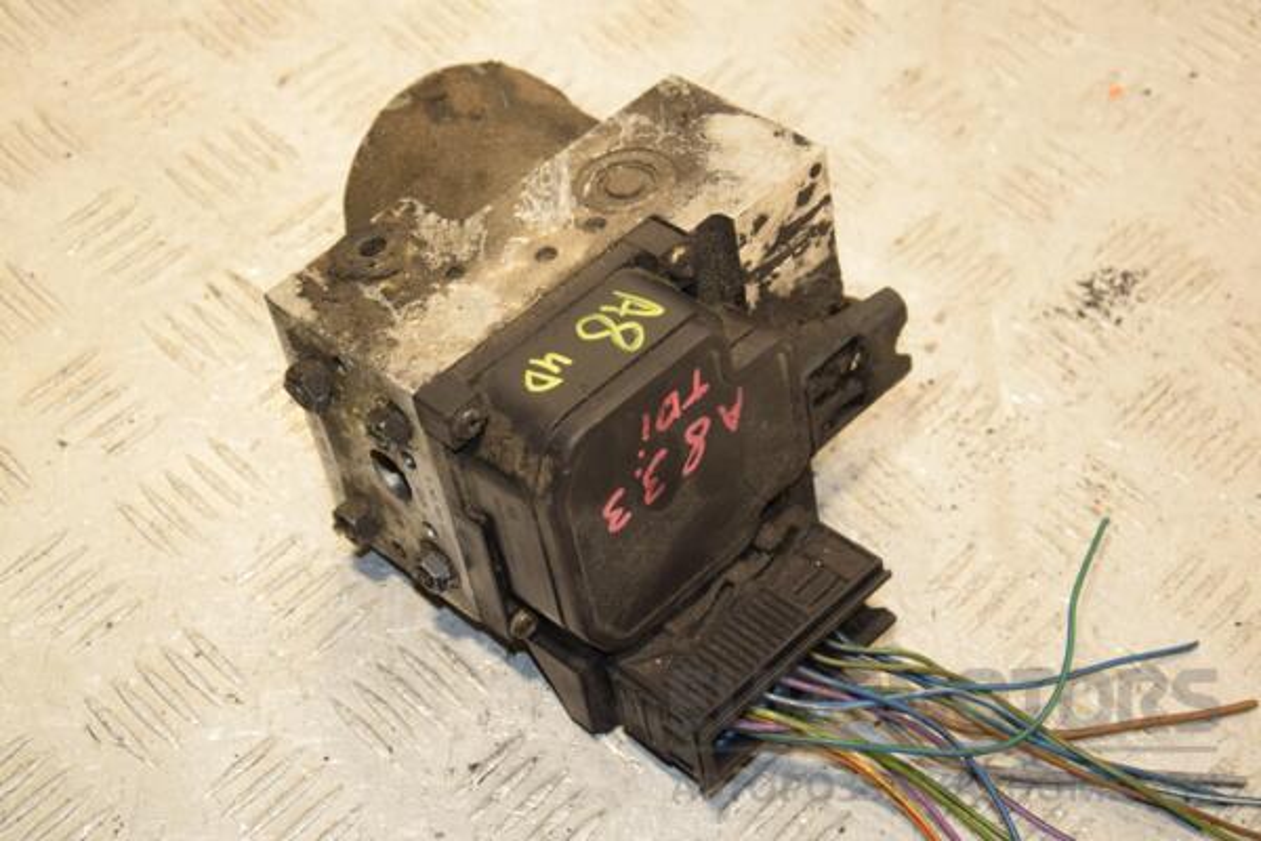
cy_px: 420
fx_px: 2522
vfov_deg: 18.9
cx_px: 630
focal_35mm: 72
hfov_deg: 28.1
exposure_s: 1/200
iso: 800
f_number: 6.3
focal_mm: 48
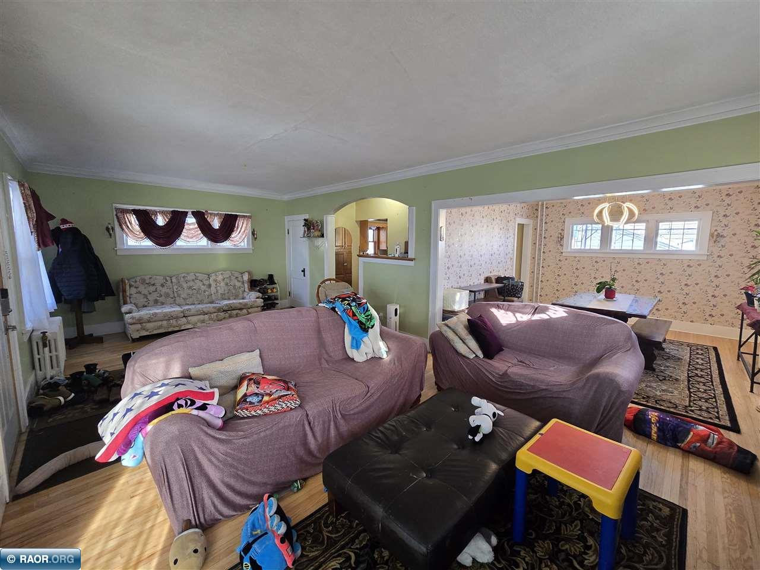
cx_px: 380
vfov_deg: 89.9
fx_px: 285
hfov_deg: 106.2
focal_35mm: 13
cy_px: 285
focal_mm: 2.2
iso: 160
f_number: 2.2
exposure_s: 1/60
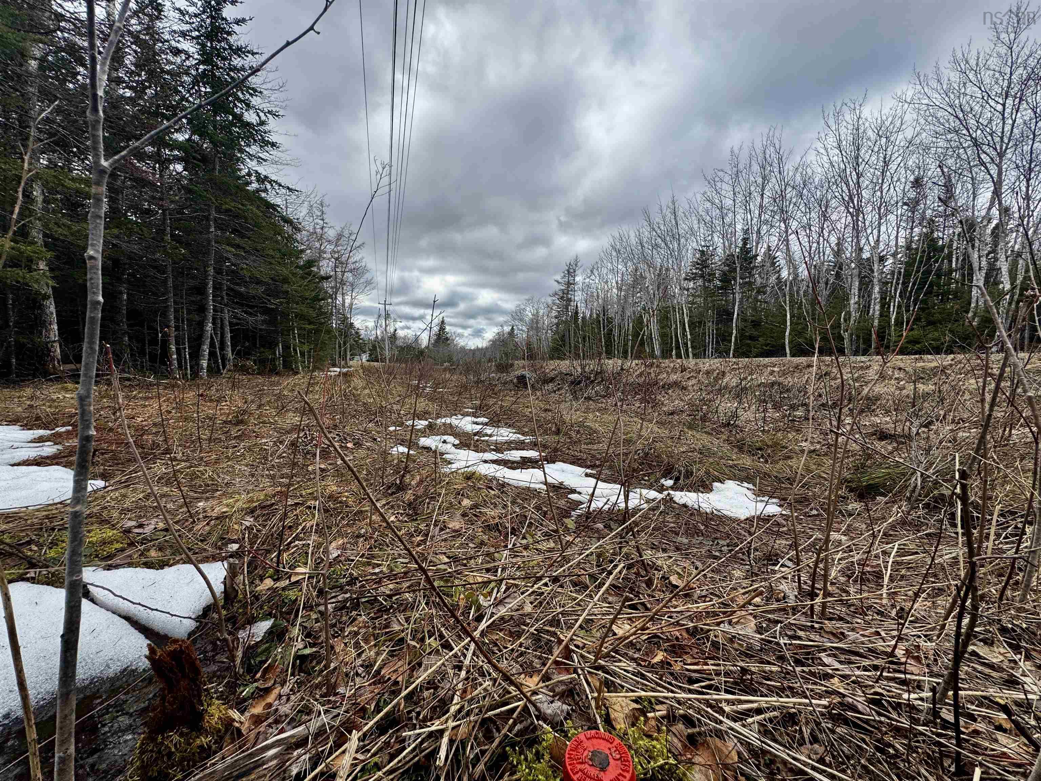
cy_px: 390
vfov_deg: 85.7
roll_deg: -0.6
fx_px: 421
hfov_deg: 102.1
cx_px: 520
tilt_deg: -4.9
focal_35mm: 14
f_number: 2.2
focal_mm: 2.22
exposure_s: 1/1256
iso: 50
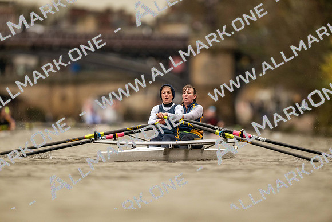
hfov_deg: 3.4
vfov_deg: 2.3
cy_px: 111
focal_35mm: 600
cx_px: 166
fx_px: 5534
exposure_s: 1/1600
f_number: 4
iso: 2800
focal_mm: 600
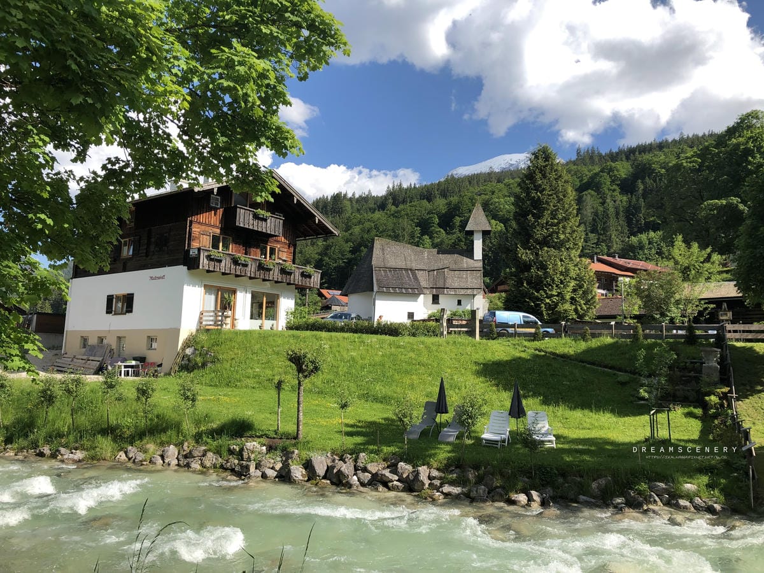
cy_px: 286
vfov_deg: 49.7
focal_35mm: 28
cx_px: 382
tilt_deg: +6.4
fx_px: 618
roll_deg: -2.9
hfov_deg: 63.4
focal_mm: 3.99
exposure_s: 1/1279
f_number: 1.8
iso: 20
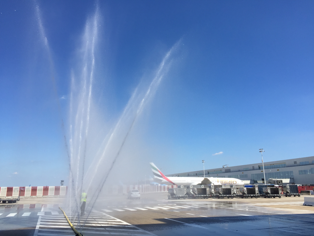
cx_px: 157
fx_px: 263
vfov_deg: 48.2
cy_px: 118
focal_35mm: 29
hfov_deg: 61.7
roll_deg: -0.8
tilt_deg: +13.8
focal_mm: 4.15
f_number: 2.2
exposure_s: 1/2326
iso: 32
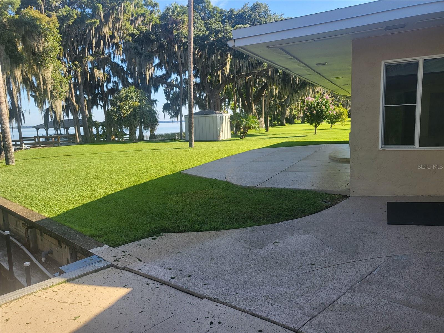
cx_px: 222
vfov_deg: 53.1
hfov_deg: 67.3
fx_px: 333
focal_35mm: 26
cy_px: 166
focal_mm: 4.25
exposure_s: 1/861
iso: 50
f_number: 1.8
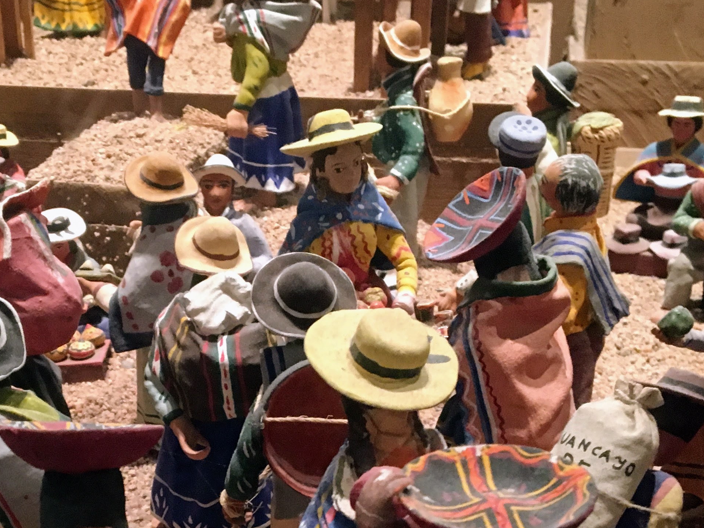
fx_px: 1241
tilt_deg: -29.7
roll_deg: +0.7
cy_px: 489
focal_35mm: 61
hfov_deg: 31.4
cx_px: 220
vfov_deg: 23.3
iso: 200
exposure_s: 1/24
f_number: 2.2
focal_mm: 4.15
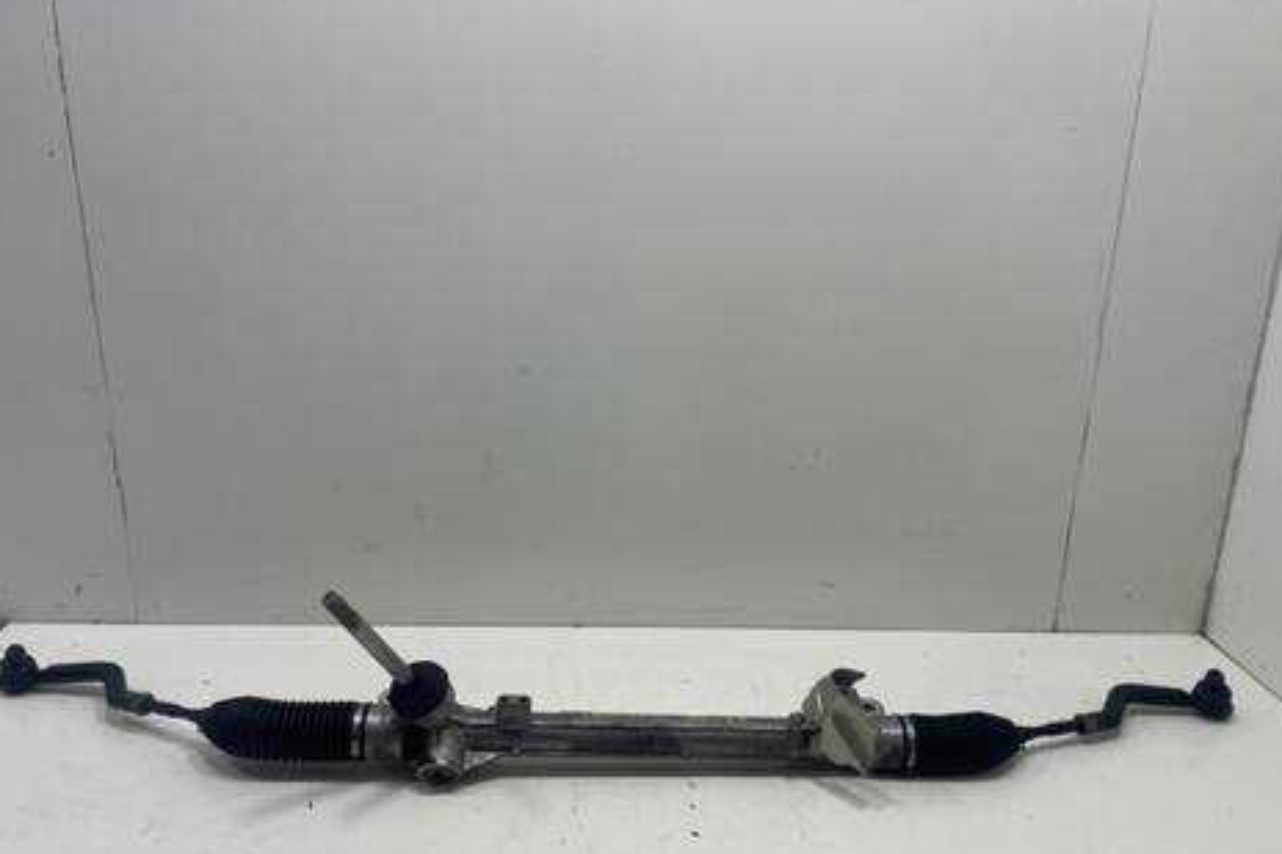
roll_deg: -1.5
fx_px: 997
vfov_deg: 46.3
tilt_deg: -17.6
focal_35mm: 28
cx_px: 635
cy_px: 481
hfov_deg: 65.5
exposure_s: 1/100
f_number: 1.6
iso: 50
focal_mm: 4.2
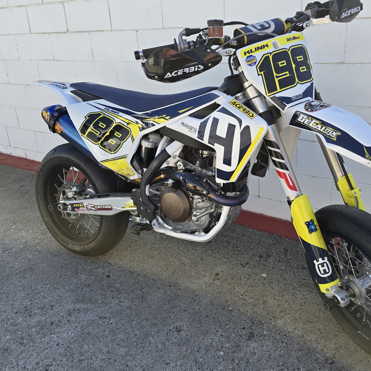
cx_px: 229
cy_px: 181
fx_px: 364
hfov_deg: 53.5
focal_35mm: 30
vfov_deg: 54.0
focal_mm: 6.3
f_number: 1.7
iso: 12
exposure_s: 1/336
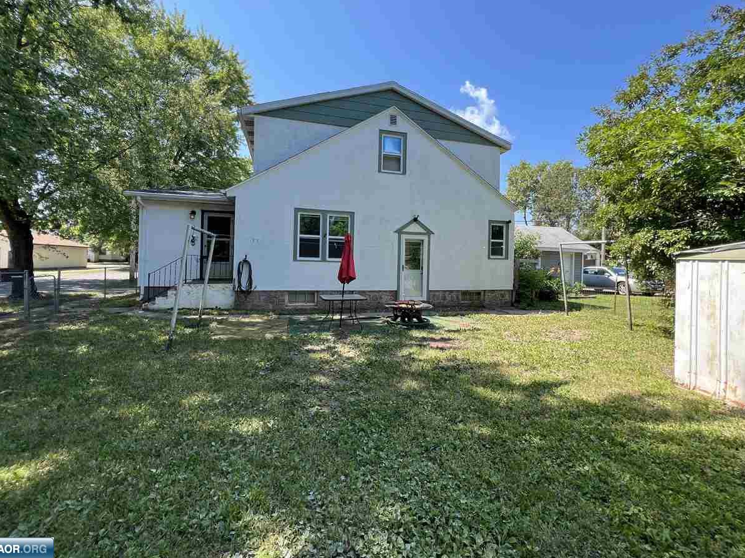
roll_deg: -1.2
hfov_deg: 102.1
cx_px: 370
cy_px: 260
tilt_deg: +0.2
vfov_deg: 85.5
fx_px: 301
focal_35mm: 14
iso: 32
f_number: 1.8
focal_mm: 1.57
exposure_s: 1/416
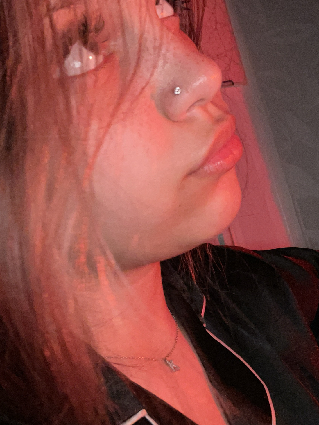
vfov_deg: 45.8
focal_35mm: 41
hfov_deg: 35.1
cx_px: 165
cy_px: 214
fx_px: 504
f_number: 2.2
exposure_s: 1/30
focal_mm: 2.71
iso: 250
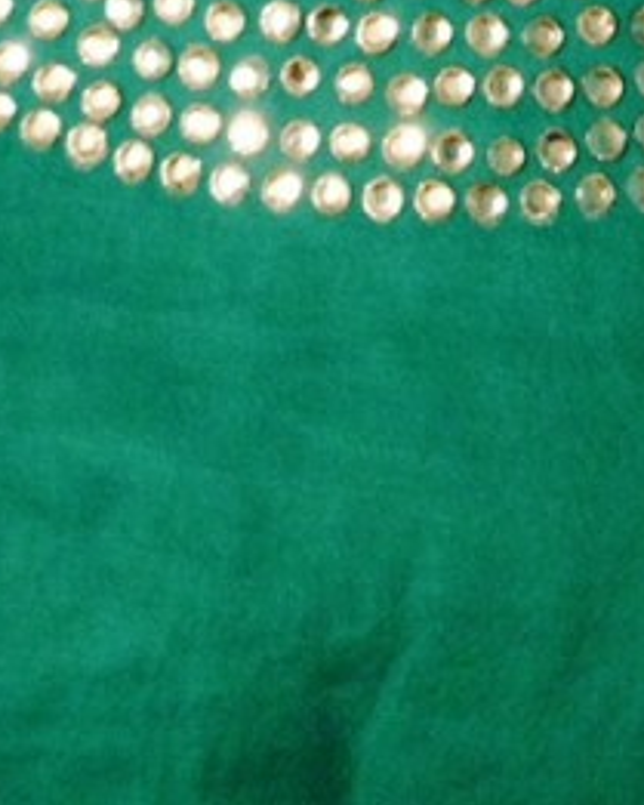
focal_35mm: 134
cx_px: 425
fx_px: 3191
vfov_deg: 13.1
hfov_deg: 11.5
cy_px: -601
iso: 160
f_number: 2.4
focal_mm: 4.28
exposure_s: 1/20
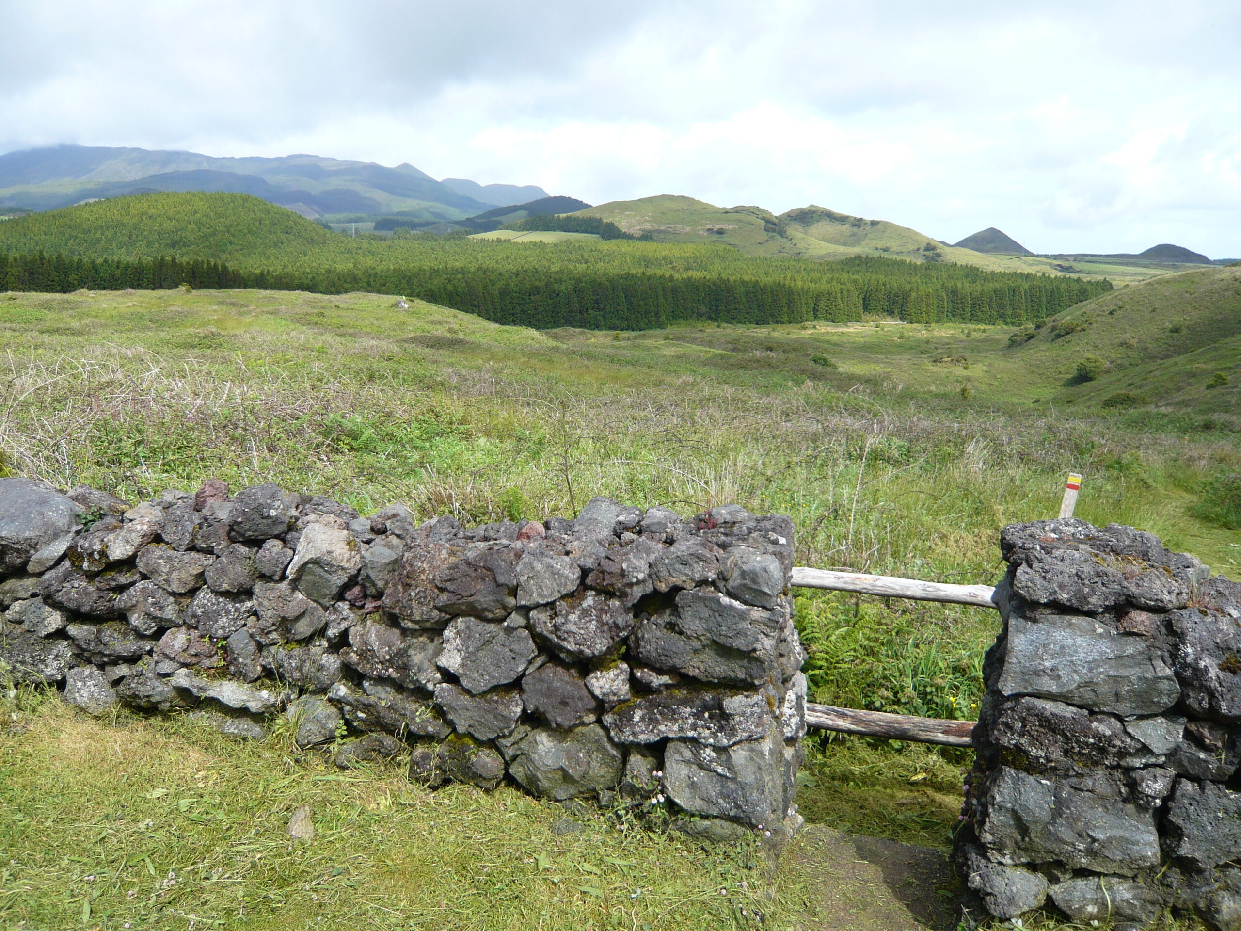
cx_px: 620
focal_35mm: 28
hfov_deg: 63.4
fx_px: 1004
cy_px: 466
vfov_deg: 49.7
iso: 100
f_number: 2.8
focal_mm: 4.6
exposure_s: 1/500
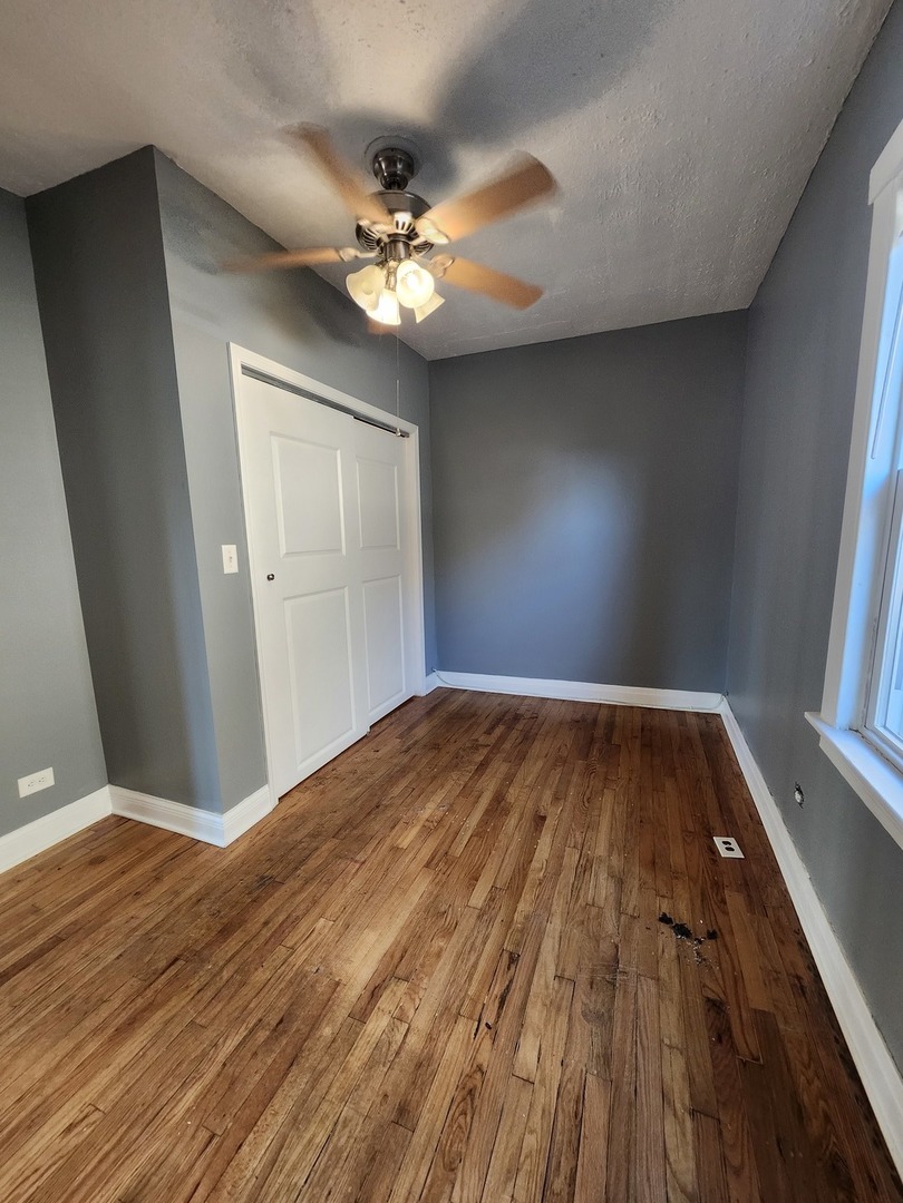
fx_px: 452
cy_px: 602
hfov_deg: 89.9
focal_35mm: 13
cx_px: 452
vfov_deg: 106.2
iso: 320
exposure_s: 1/40
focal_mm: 1.74
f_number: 2.2
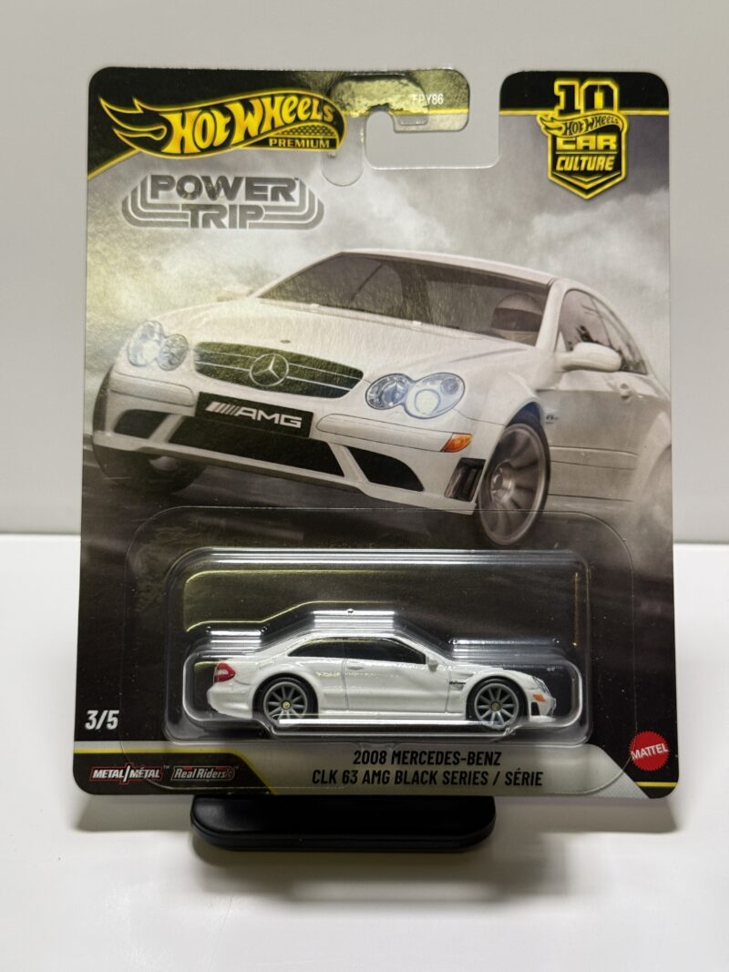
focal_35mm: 48
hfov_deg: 30.3
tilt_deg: -22.5
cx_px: 364
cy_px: 486
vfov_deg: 39.7
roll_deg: -0.3
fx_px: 1348
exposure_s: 1/60
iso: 80
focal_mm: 6.76
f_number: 1.78
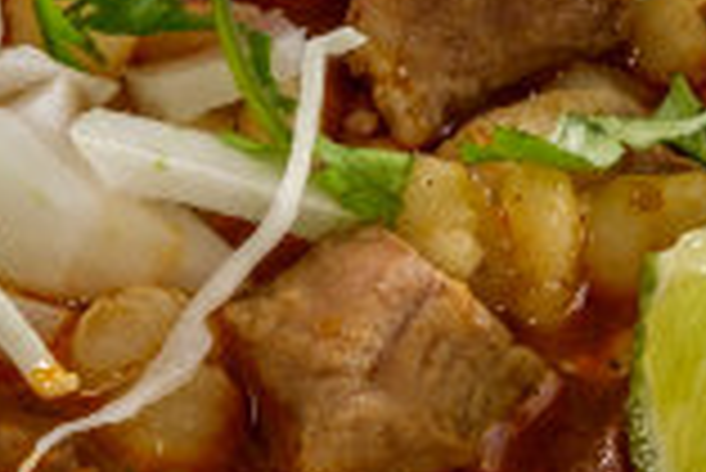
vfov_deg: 6.7
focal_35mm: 206
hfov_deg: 10.0
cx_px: 459
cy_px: 126
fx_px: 4044
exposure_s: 1/125
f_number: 16
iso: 200
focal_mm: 35
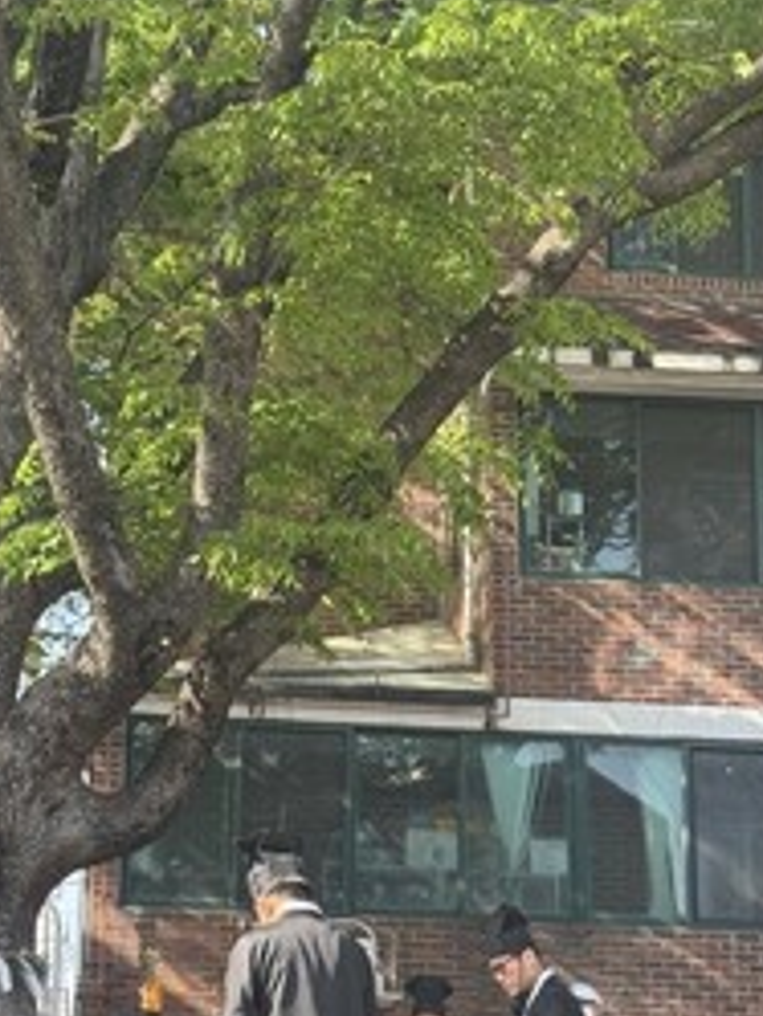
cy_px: 734
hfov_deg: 19.1
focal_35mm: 77
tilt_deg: +16.1
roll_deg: -1.3
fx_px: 2261
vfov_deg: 25.1
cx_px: 294
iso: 64
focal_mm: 6.76
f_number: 1.78
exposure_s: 1/448
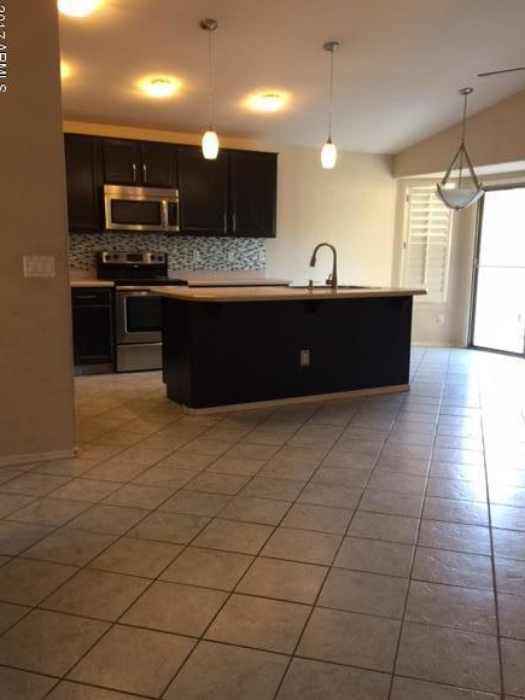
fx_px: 647
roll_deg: +0.0
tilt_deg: -11.0
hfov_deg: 44.2
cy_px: 384
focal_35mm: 32
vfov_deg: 56.7
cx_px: 266
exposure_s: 1/15
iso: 80
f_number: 2.2
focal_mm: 4.15
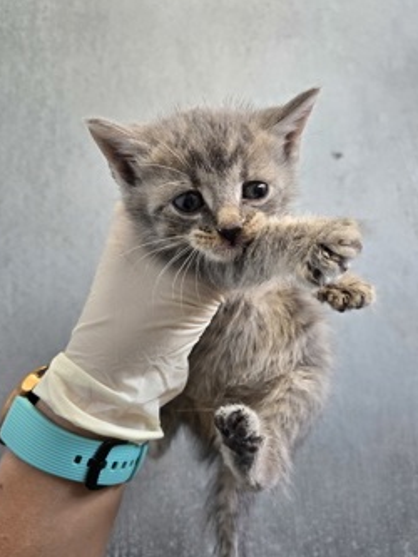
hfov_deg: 48.3
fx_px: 467
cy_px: 306
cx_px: 212
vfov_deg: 61.5
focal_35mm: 29
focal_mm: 5.4
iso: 100
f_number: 1.8
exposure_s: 1/120
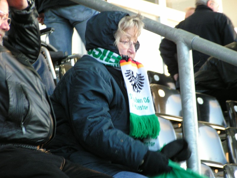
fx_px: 1479
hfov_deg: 9.2
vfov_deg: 6.9
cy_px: 89
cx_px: 118
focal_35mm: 216
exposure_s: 1/50
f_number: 3.5
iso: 200
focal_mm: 33
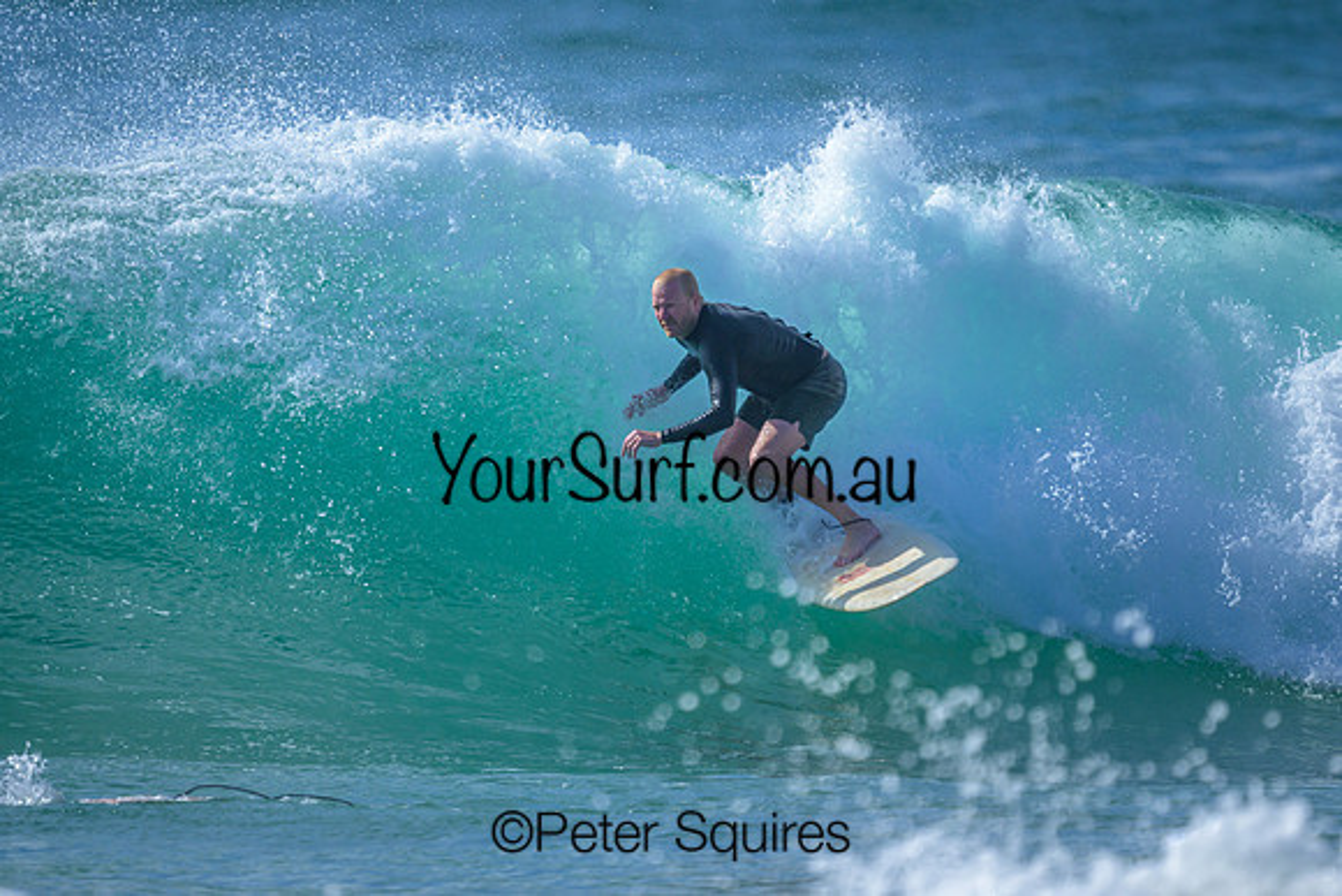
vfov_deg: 1.3
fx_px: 40977
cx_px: 529
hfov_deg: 1.9
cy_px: 380
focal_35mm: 1099
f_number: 6.3
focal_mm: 800
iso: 220
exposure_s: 1/2000
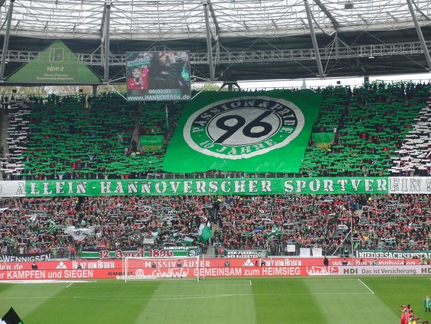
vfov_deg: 12.9
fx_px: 1432
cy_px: 162
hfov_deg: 17.1
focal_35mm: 115
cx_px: 214
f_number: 4.2
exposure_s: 1/500
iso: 200
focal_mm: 19.8
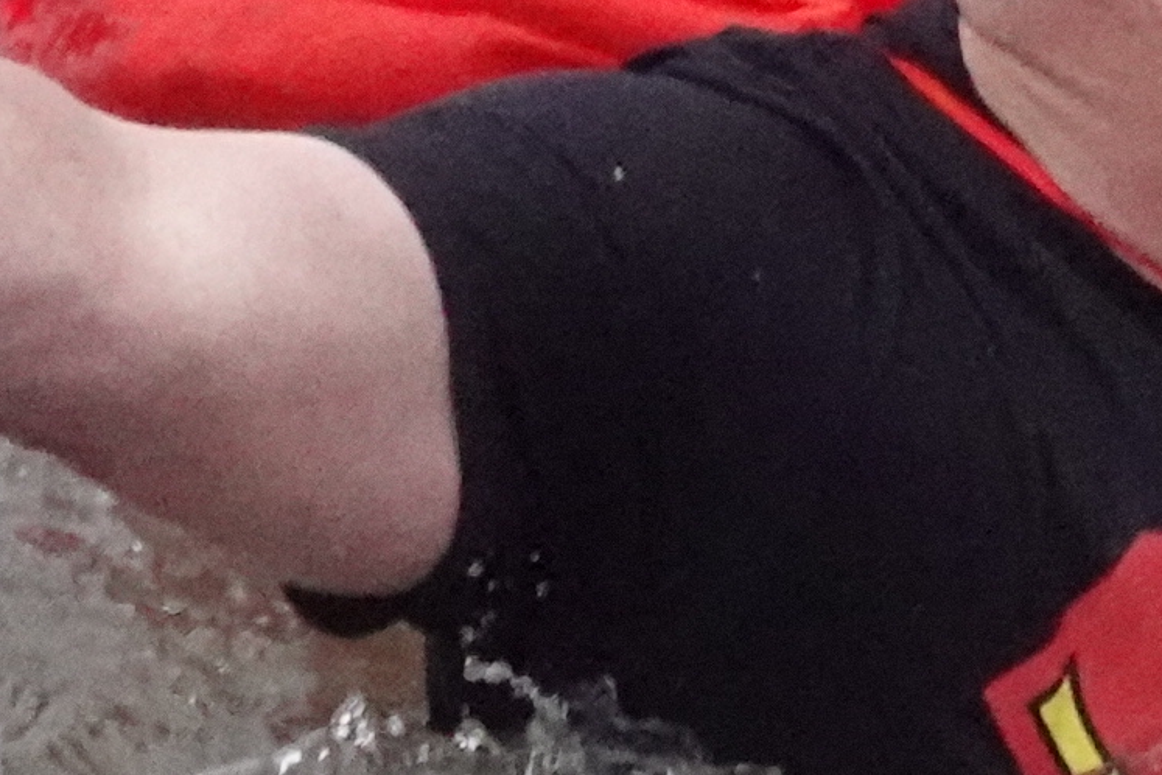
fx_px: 15363
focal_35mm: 476
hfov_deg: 4.3
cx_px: -302
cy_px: -871
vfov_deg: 2.9
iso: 5000
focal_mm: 23.86
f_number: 4.5
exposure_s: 1/5000
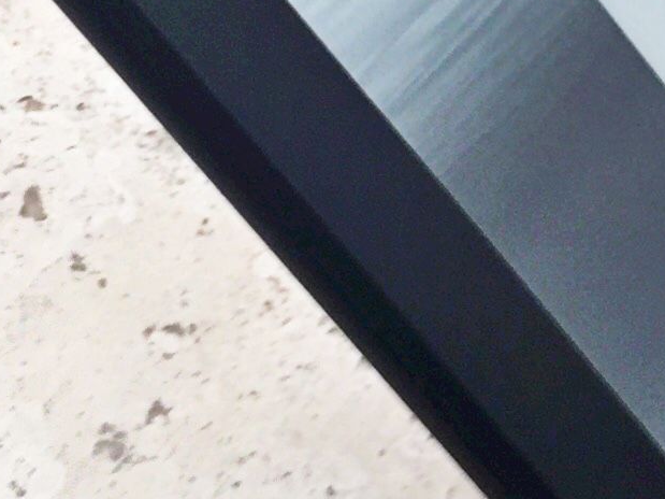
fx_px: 2939
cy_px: 267
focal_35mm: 153
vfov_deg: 9.7
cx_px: 849
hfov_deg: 12.5
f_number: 2.2
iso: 40
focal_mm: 4.15
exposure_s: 1/60
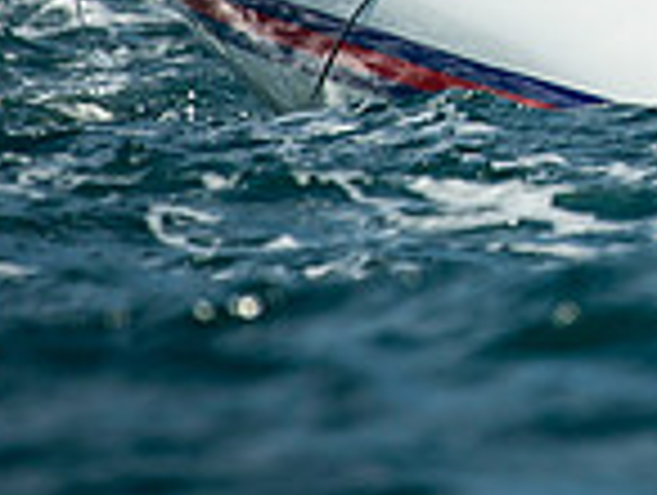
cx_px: 1274
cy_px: -351
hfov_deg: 0.9
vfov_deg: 0.6
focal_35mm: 2318
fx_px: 44067
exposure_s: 1/2000
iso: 400
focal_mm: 600
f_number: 5.6
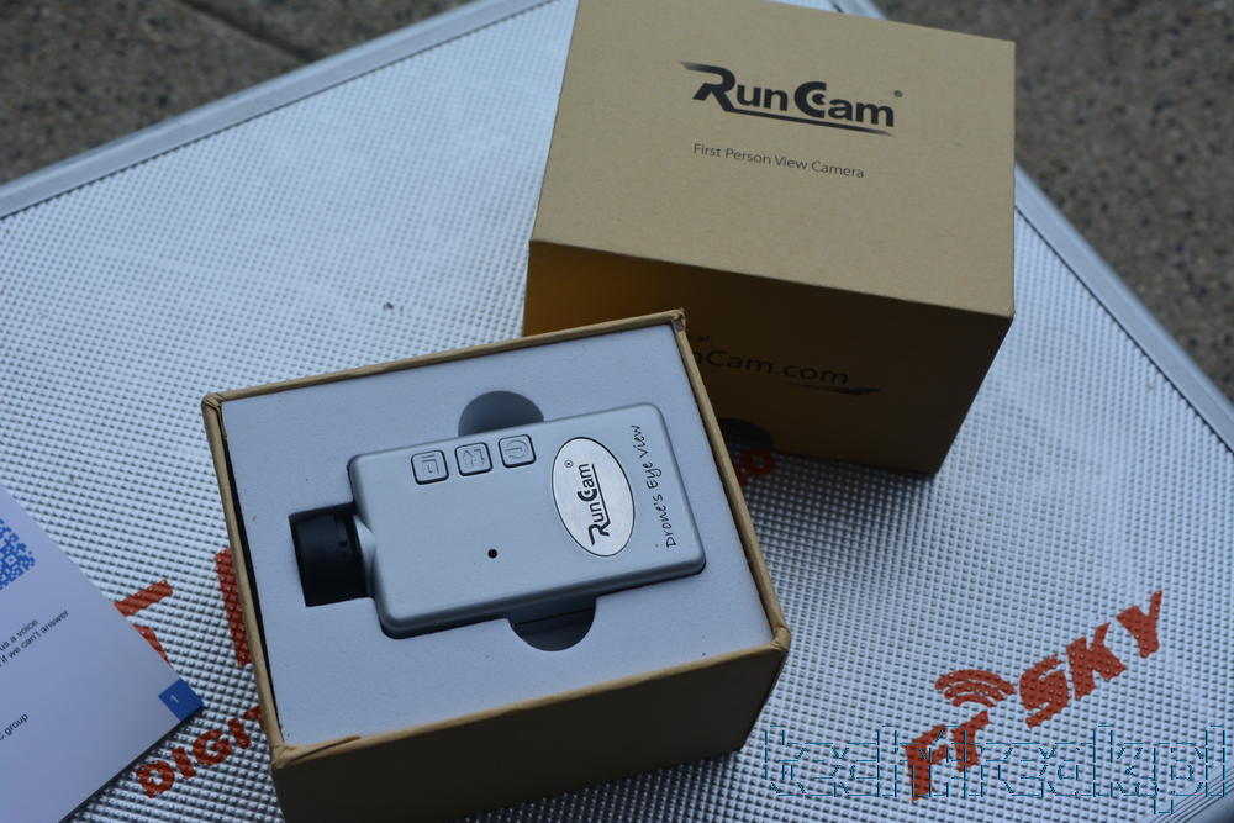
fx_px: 1748
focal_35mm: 51
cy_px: 412
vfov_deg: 26.5
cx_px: 617
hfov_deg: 38.9
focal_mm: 34
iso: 220
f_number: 10
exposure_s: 1/60
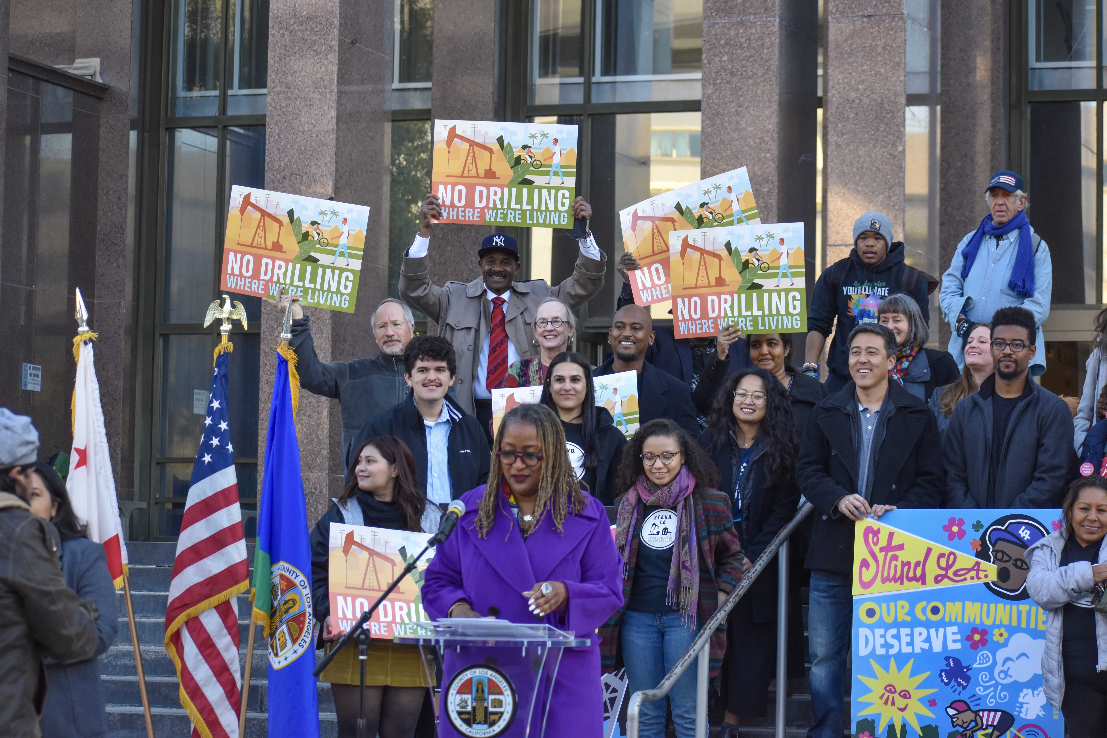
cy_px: 369
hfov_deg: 19.5
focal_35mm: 105
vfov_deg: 13.0
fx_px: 3228
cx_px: 554
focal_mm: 70
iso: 800
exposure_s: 1/500
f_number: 4.5
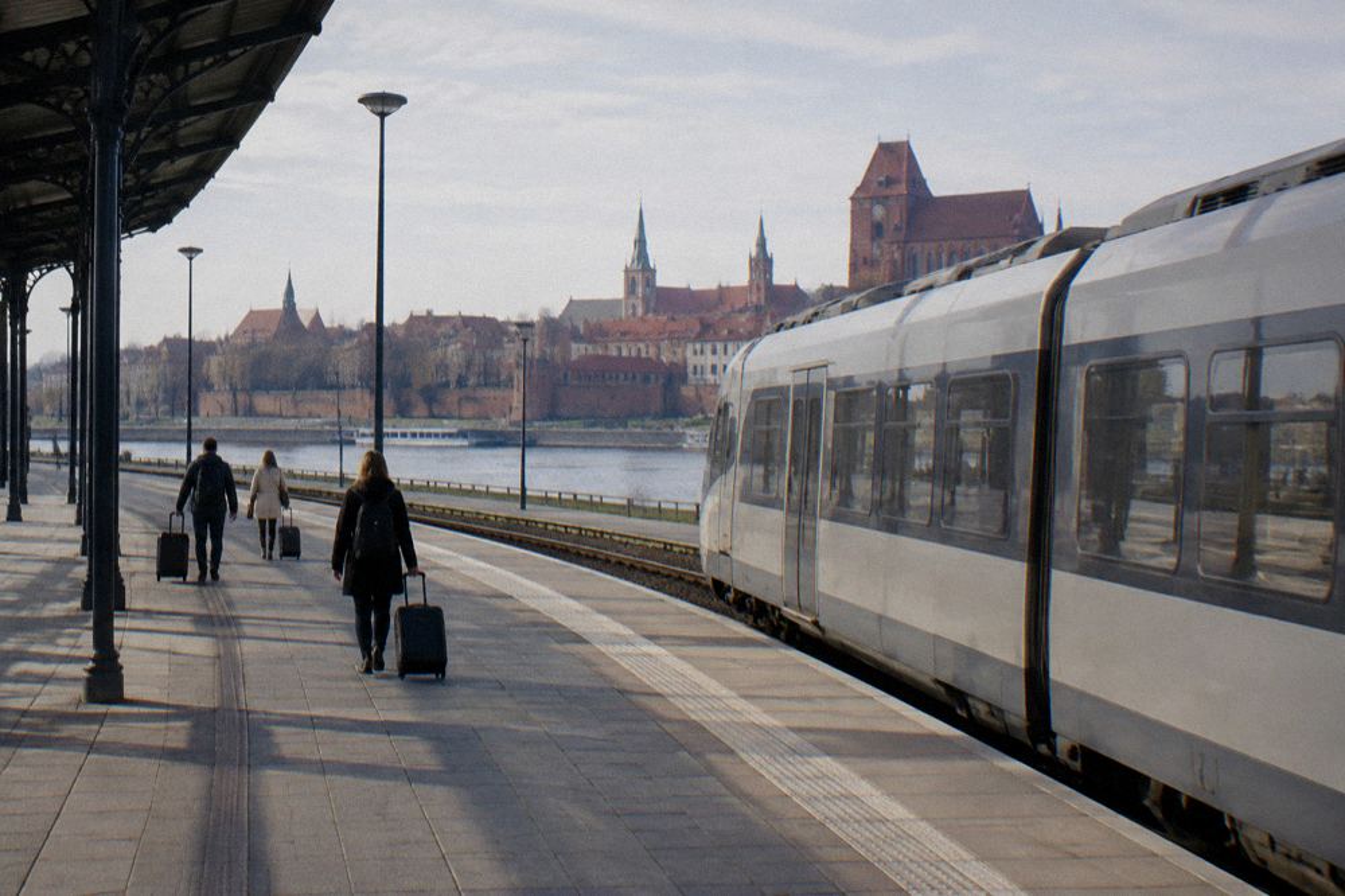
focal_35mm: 49
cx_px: 672
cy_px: 448
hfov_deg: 40.4
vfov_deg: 27.5
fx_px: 1830
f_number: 5.6
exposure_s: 1/800
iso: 200
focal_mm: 49
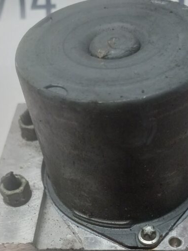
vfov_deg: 36.0
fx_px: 362
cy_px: 224
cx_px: 113
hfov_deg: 29.0
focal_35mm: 50
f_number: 1.8
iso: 400
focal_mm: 4
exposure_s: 1/25
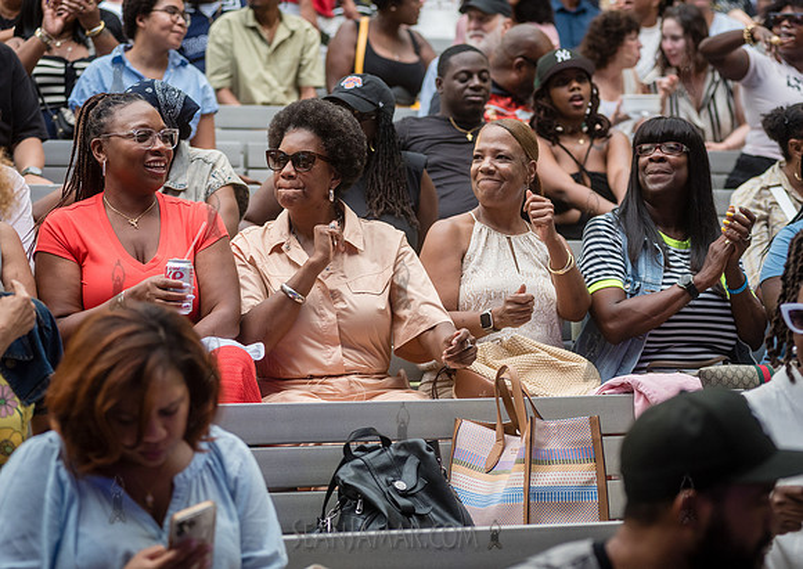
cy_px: 284
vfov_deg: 13.1
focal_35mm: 109
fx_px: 2486
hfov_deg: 18.3
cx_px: 426
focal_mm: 105
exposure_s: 1/640
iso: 1000
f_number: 3.5
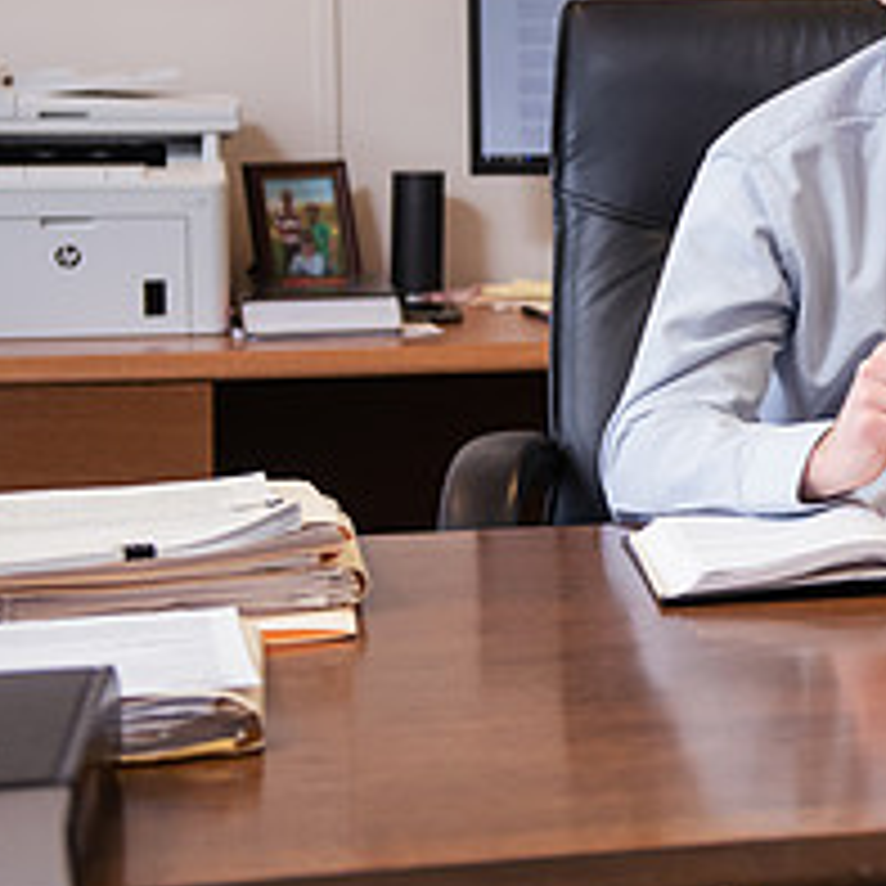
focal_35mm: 110
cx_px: 1102
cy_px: 277
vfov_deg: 15.8
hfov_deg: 15.2
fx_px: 3185
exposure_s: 1/160
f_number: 3.2
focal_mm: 44
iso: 1000
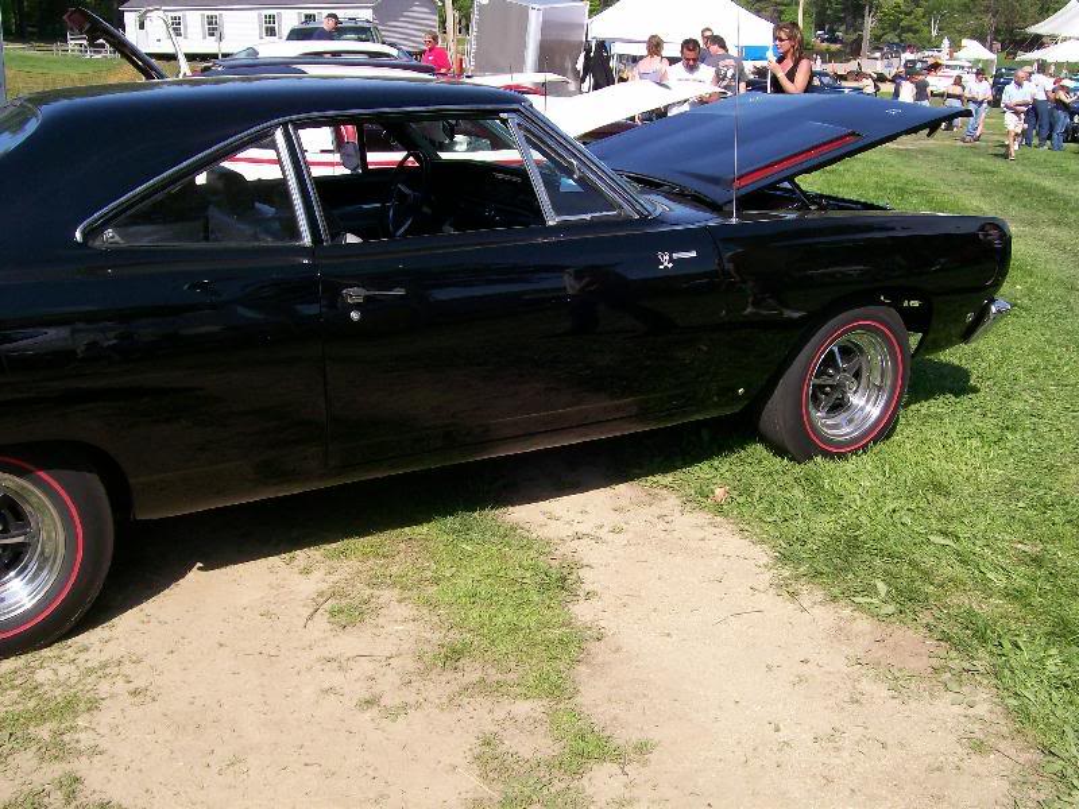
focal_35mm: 36
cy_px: 404
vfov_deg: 39.7
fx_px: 1122
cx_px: 540
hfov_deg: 51.4
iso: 80
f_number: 4.8
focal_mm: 6
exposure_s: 1/419
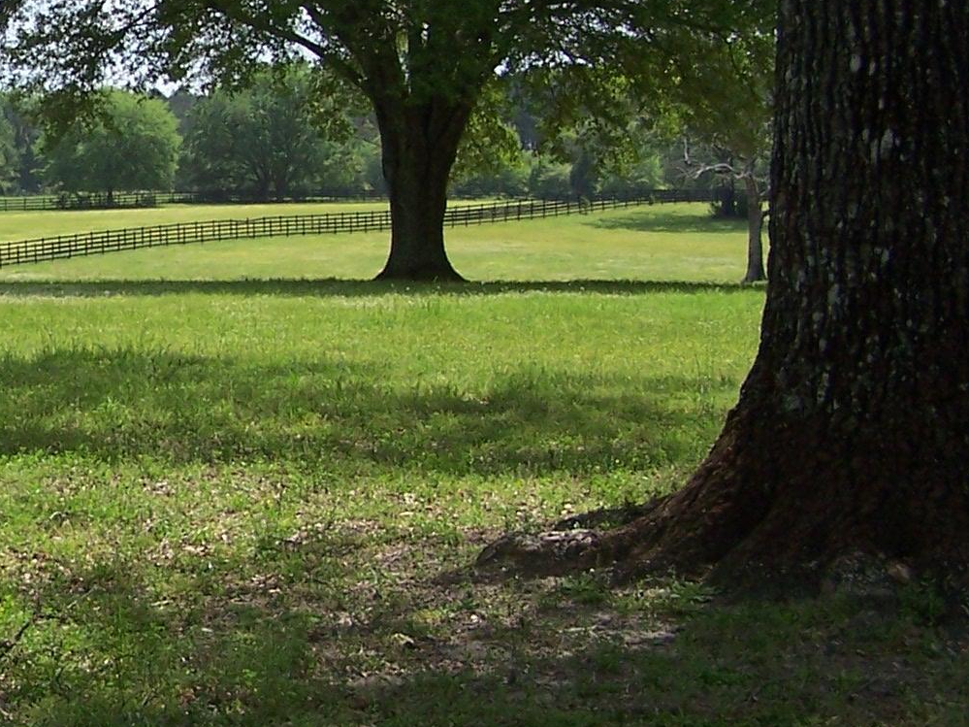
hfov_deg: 19.2
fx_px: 2743
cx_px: -119
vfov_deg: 15.0
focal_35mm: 98
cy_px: 185
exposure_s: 1/1000
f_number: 2.8
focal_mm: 6.3
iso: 80
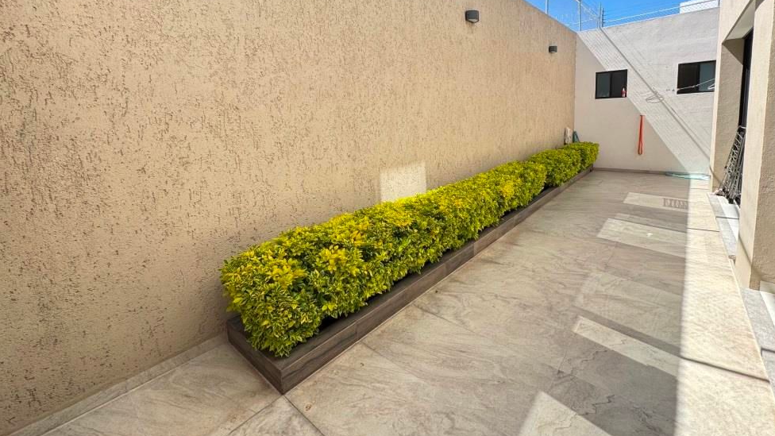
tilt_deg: -6.3
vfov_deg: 65.7
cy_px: 154
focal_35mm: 16
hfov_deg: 99.4
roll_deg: +2.7
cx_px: 392
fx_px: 329
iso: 40
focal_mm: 2.22
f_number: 2.2
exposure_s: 1/377
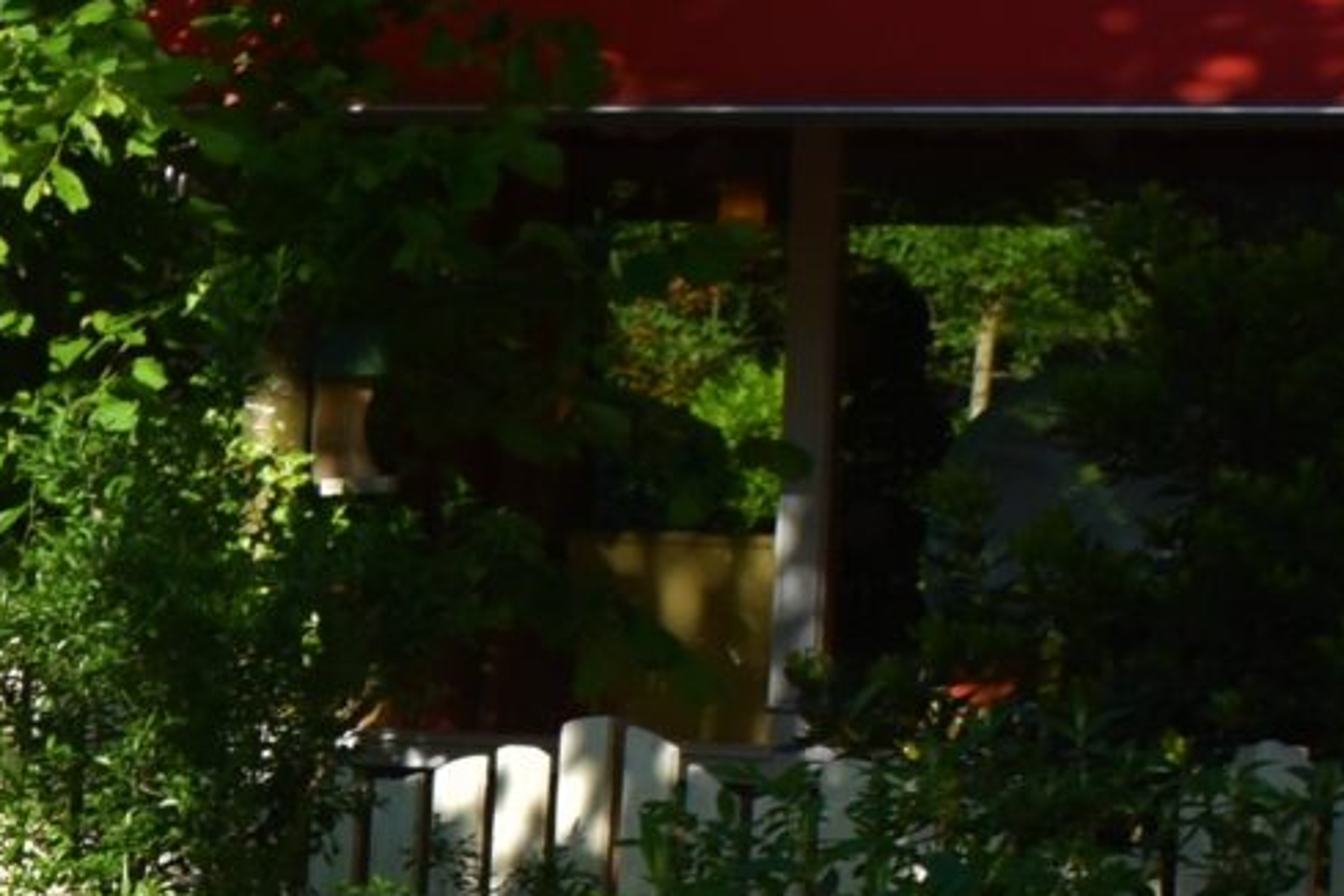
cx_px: -844
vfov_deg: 9.5
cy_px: 1282
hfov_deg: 13.5
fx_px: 5265
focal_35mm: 141
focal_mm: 23
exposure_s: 1/400
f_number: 10
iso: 200
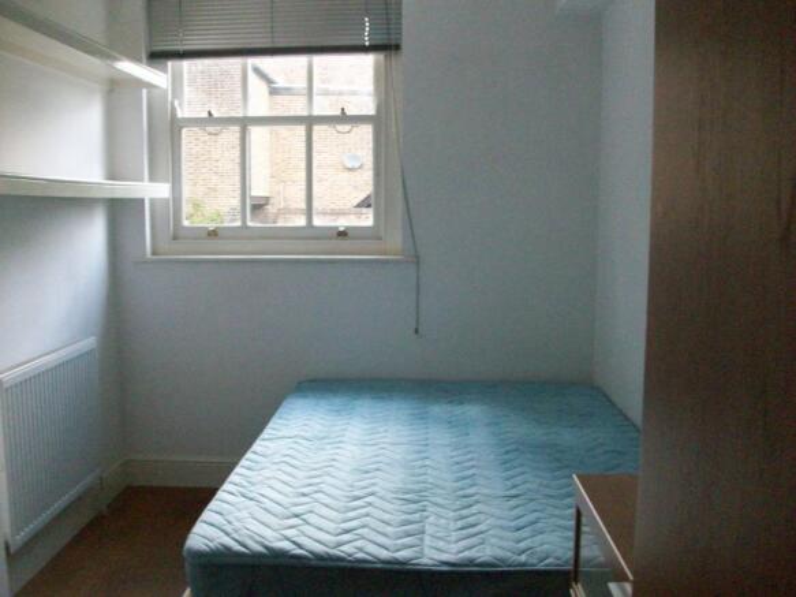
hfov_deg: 54.0
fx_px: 782
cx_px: 398
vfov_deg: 41.8
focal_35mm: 34
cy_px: 298
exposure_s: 1/128
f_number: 2.8
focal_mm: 5.7
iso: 349
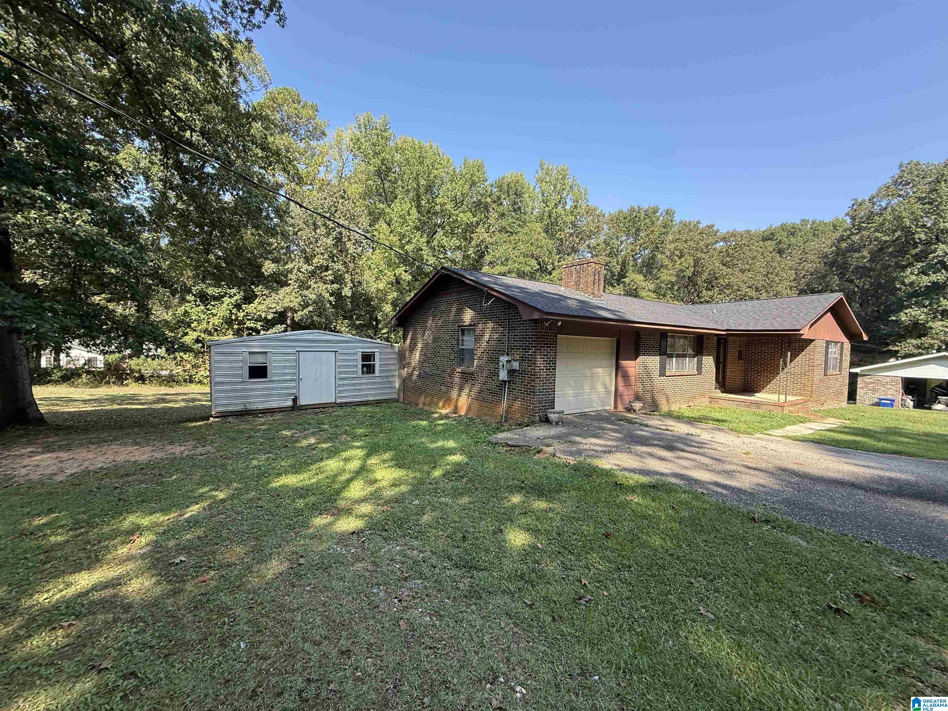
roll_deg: -1.2
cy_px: 356
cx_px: 474
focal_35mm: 14
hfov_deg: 102.1
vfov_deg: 85.7
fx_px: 383
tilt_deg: -0.3
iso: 64
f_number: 2.2
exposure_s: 1/390
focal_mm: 2.22
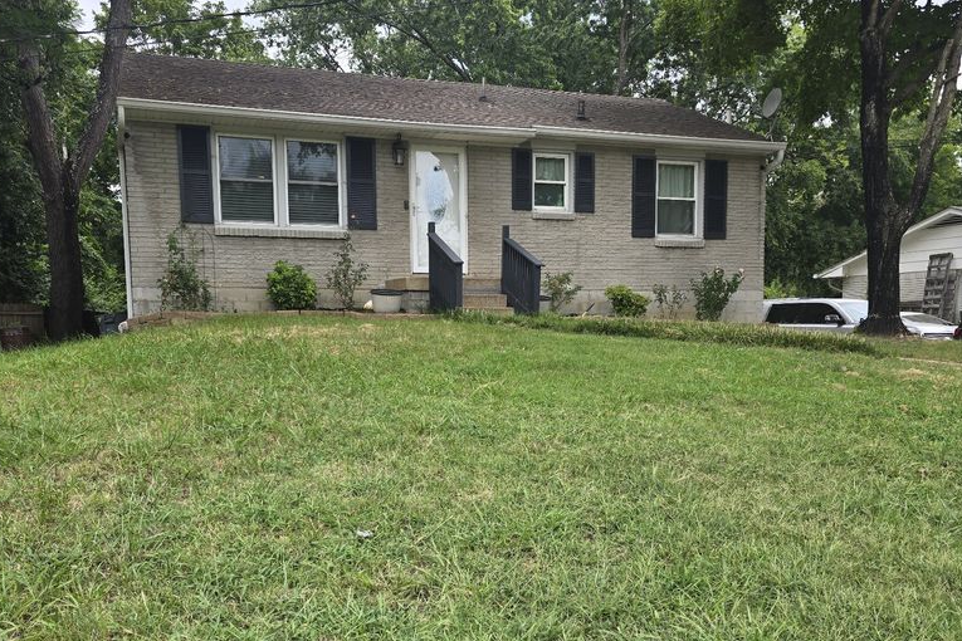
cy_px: 421
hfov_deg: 58.7
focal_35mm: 32
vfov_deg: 40.7
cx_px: 464
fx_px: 855
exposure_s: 1/180
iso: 20
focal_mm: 6.3
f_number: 1.7
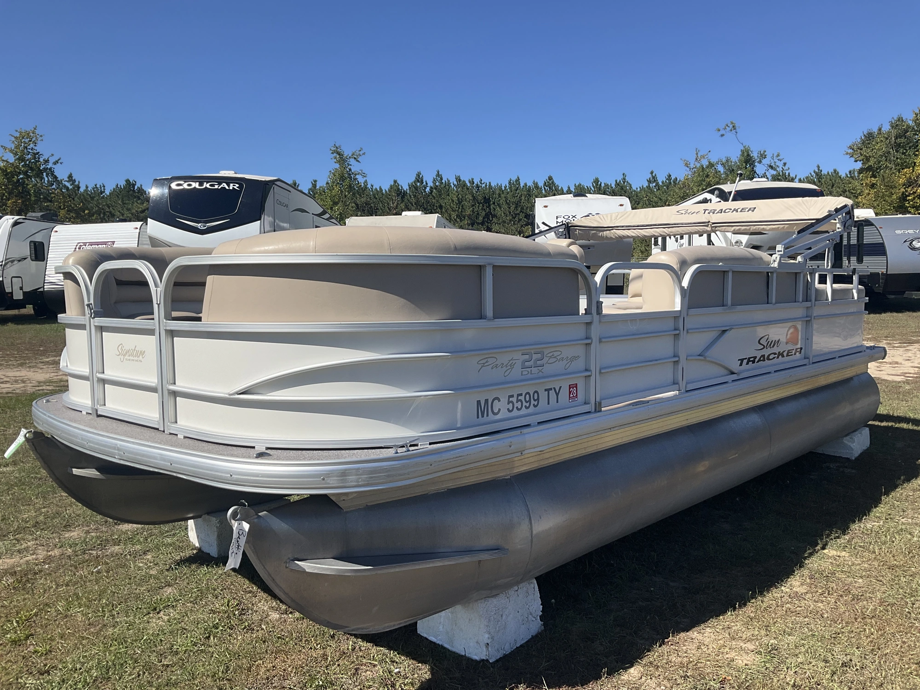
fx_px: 771
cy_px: 345
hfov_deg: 61.7
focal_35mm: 29
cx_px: 460
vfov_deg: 48.2
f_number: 1.8
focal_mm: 3
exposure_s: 1/2141
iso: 25
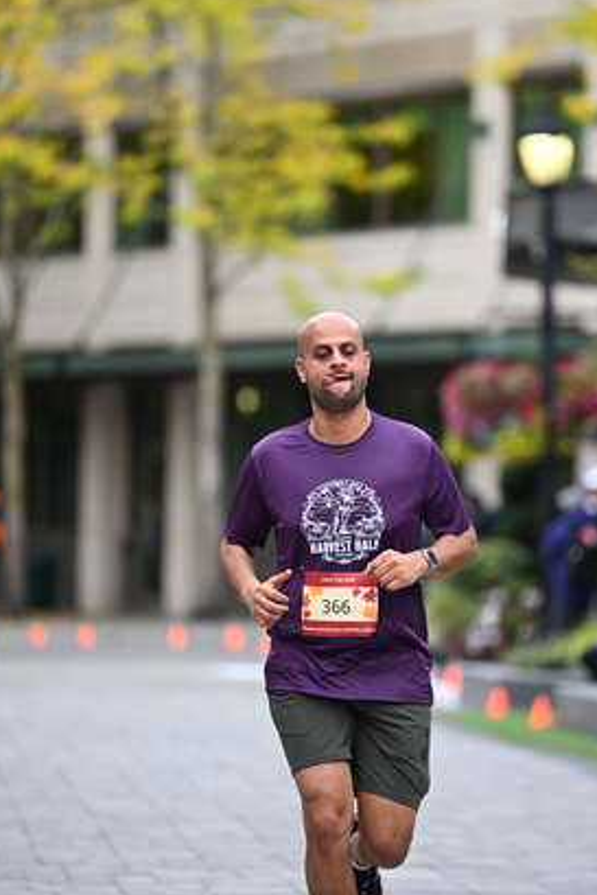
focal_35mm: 262
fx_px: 6511
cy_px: 449
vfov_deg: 7.9
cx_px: 340
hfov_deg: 5.2
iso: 640
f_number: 2.8
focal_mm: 195
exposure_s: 1/1600
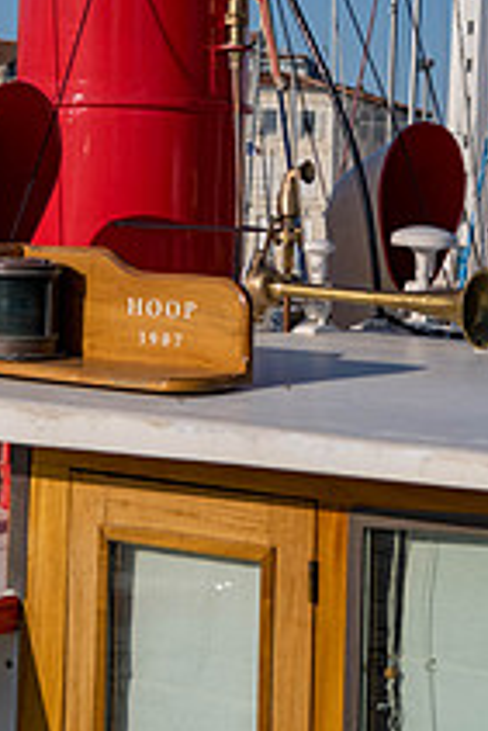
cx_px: 218
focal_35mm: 128
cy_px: -7
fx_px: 2598
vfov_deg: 15.7
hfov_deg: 10.7
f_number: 9
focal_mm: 60
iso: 64
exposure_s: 1/250
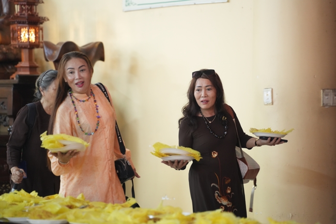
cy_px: 112
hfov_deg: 13.7
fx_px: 1400
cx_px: 168
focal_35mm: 150
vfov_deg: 9.1
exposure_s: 1/100
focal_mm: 150
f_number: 2.8
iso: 4000
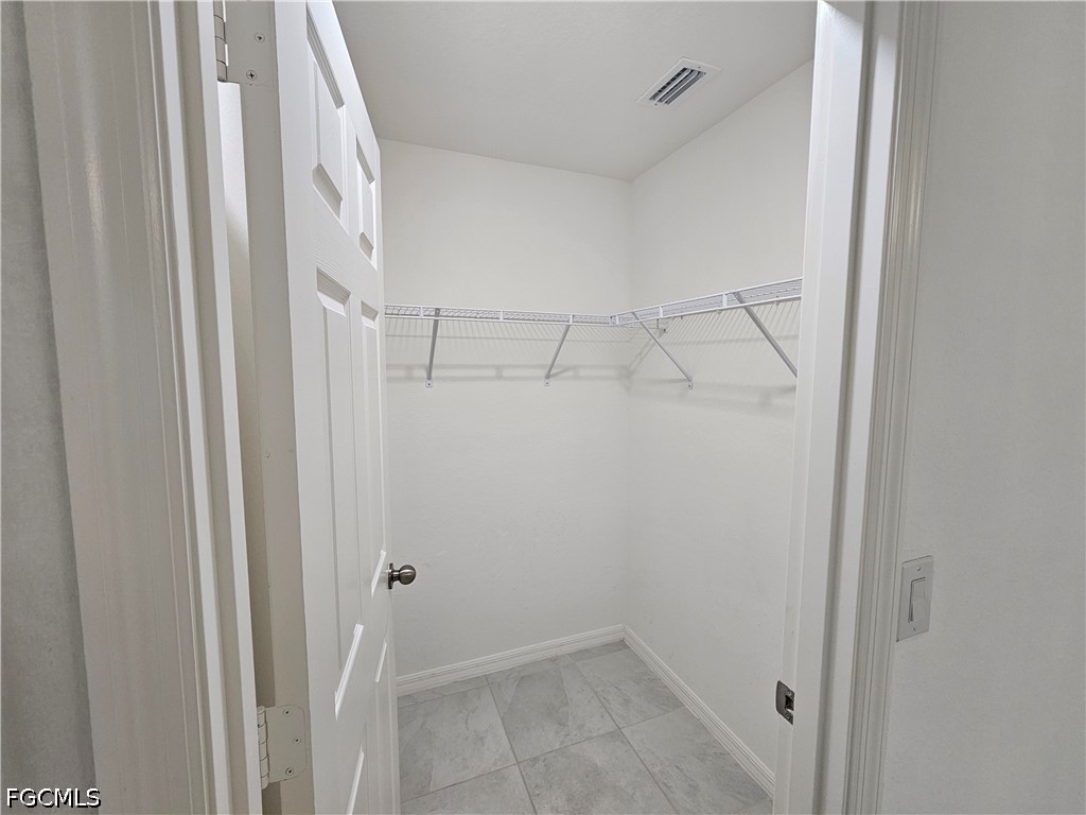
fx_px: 408
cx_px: 543
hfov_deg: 106.2
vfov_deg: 89.9
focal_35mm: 13
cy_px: 408
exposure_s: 1/60
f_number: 2.2
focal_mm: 2.2
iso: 100
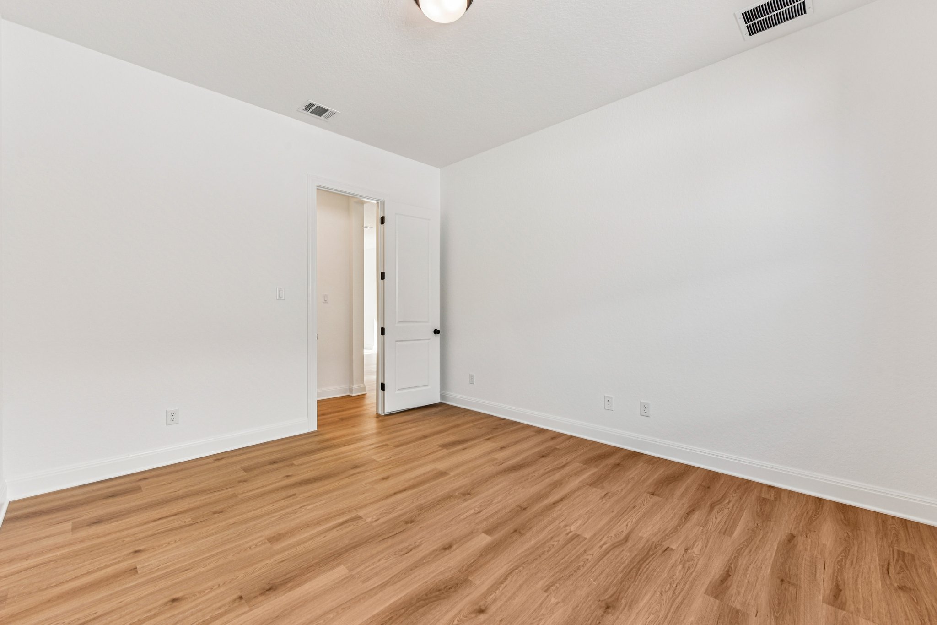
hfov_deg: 100.4
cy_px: 312
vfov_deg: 77.3
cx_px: 468
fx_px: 390
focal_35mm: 15
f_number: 8
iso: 110
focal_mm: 15
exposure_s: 1/15
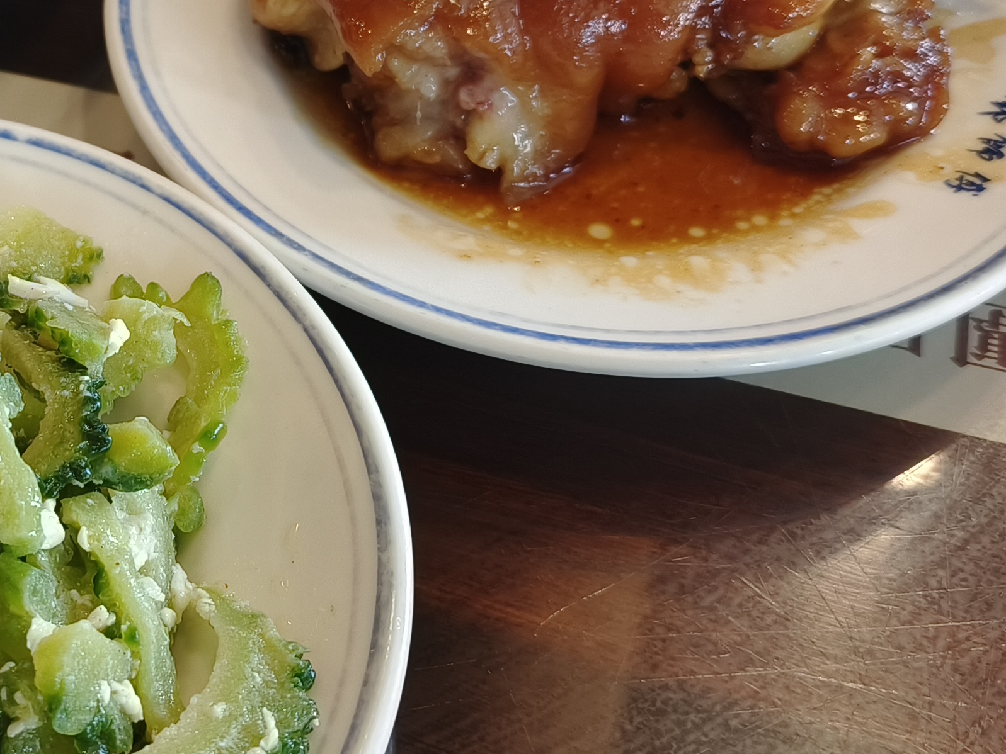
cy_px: 196
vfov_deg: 24.6
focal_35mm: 59
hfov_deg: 31.6
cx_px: 164
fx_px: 1715
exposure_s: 1/100
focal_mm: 5.5
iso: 501
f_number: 1.75
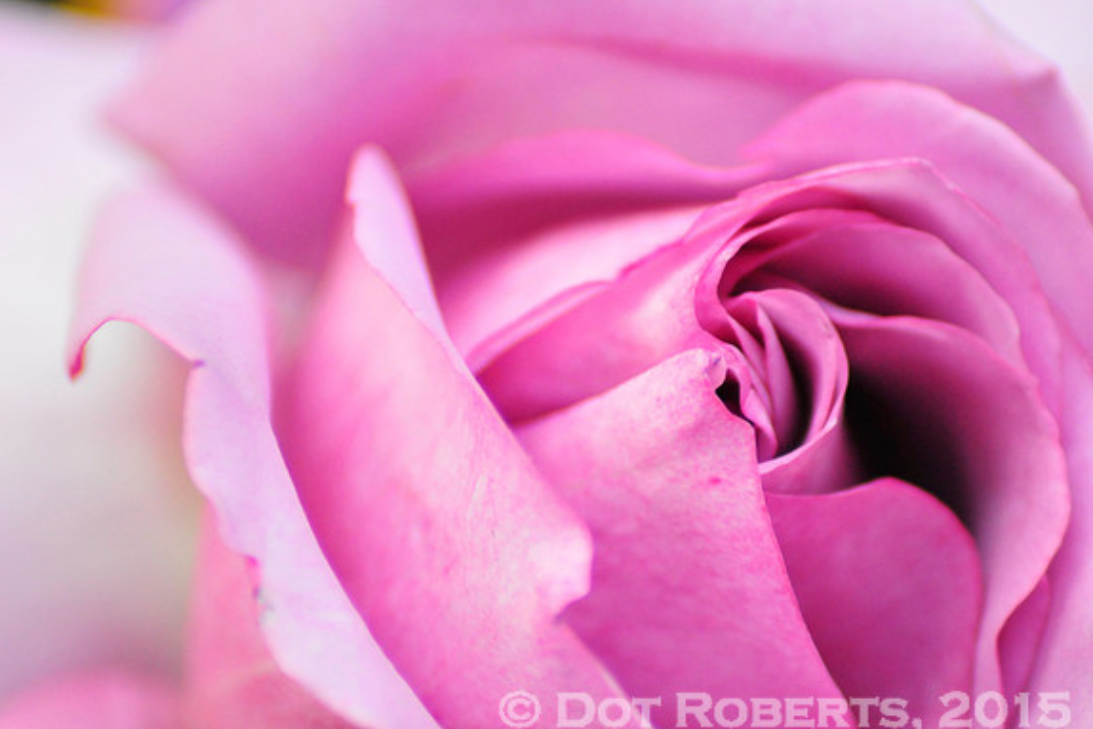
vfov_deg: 3.0
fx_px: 13787
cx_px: 548
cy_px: 364
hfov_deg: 4.5
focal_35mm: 454
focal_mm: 300
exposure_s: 1/320
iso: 1600
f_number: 9
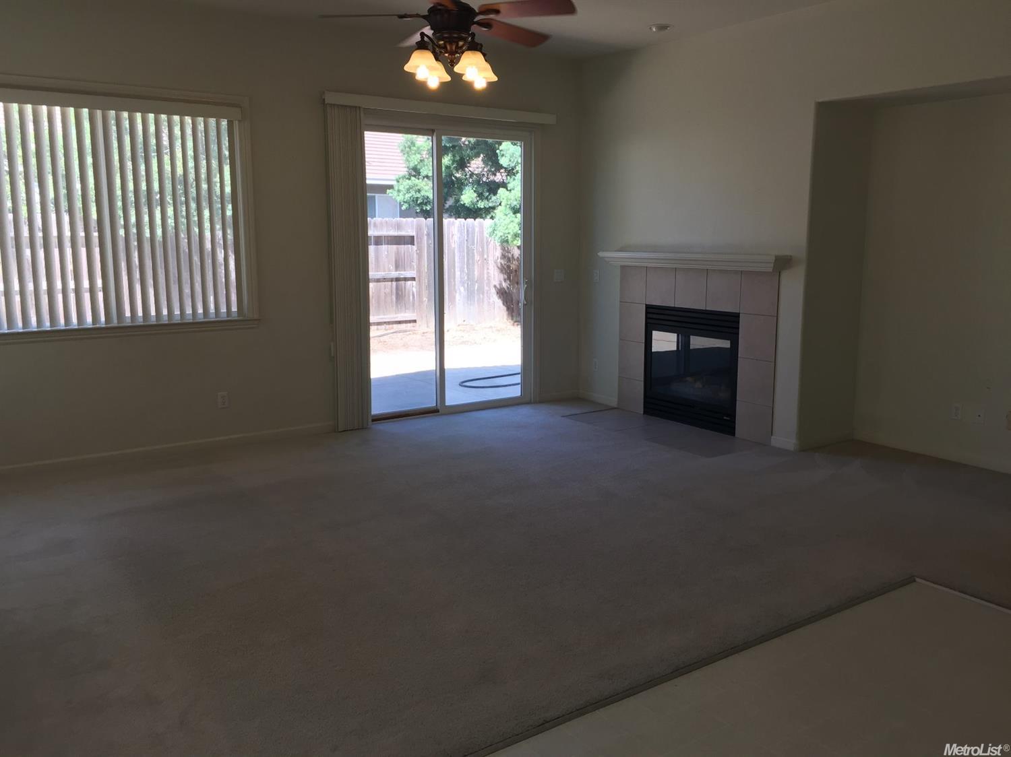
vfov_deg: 48.2
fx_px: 847
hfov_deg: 61.7
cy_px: 378
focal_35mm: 29
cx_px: 506
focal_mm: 4.15
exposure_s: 1/120
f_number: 2.2
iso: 40
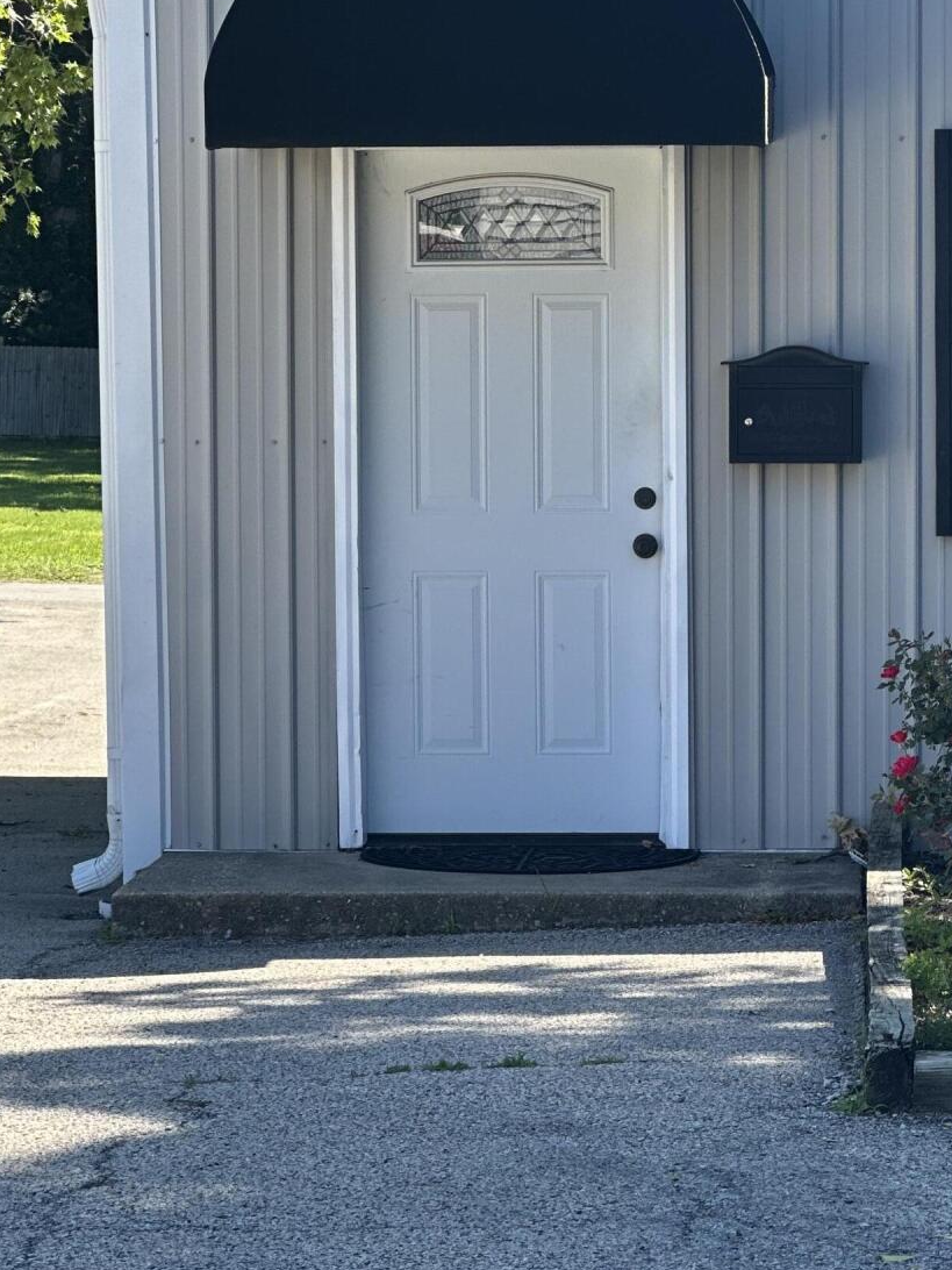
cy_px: 549
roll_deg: -0.4
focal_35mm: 141
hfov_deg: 10.5
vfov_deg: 14.0
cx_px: 793
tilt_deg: -1.6
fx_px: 5170
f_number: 2.8
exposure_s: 1/121
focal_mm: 9
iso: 25
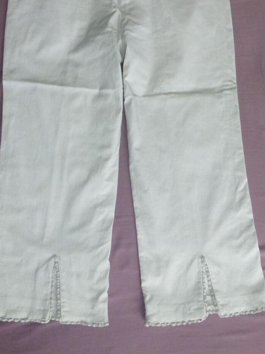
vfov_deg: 50.9
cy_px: 136
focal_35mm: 36
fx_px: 368
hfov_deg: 39.6
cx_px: 138
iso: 800
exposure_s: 1/125
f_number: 3.3
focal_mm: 4.3
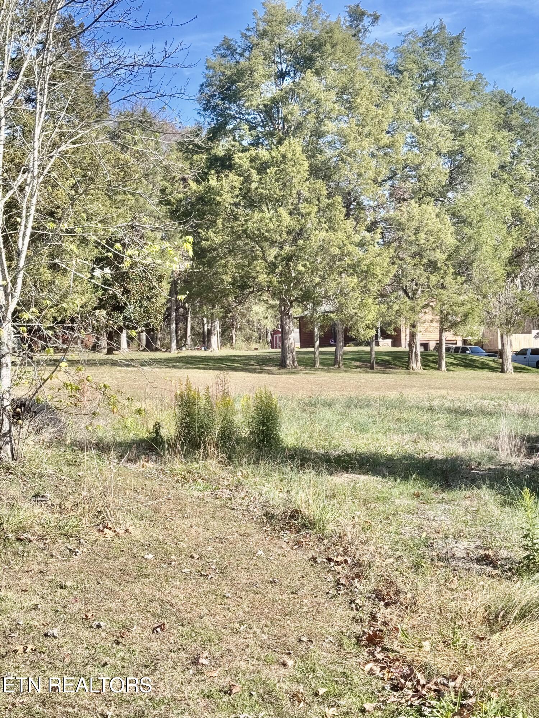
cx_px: 270
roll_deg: +2.1
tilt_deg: +0.3
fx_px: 997
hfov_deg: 30.3
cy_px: 359
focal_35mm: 48
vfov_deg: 39.7
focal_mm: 6.76
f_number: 1.78
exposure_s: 1/1923
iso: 64
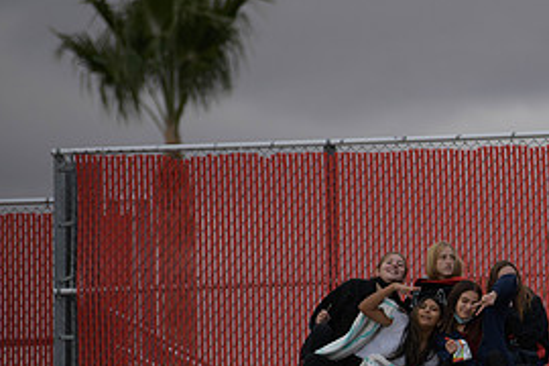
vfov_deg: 3.2
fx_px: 6542
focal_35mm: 429
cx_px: 521
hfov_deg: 4.8
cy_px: 334
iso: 360
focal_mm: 200
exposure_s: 1/200
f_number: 2.8
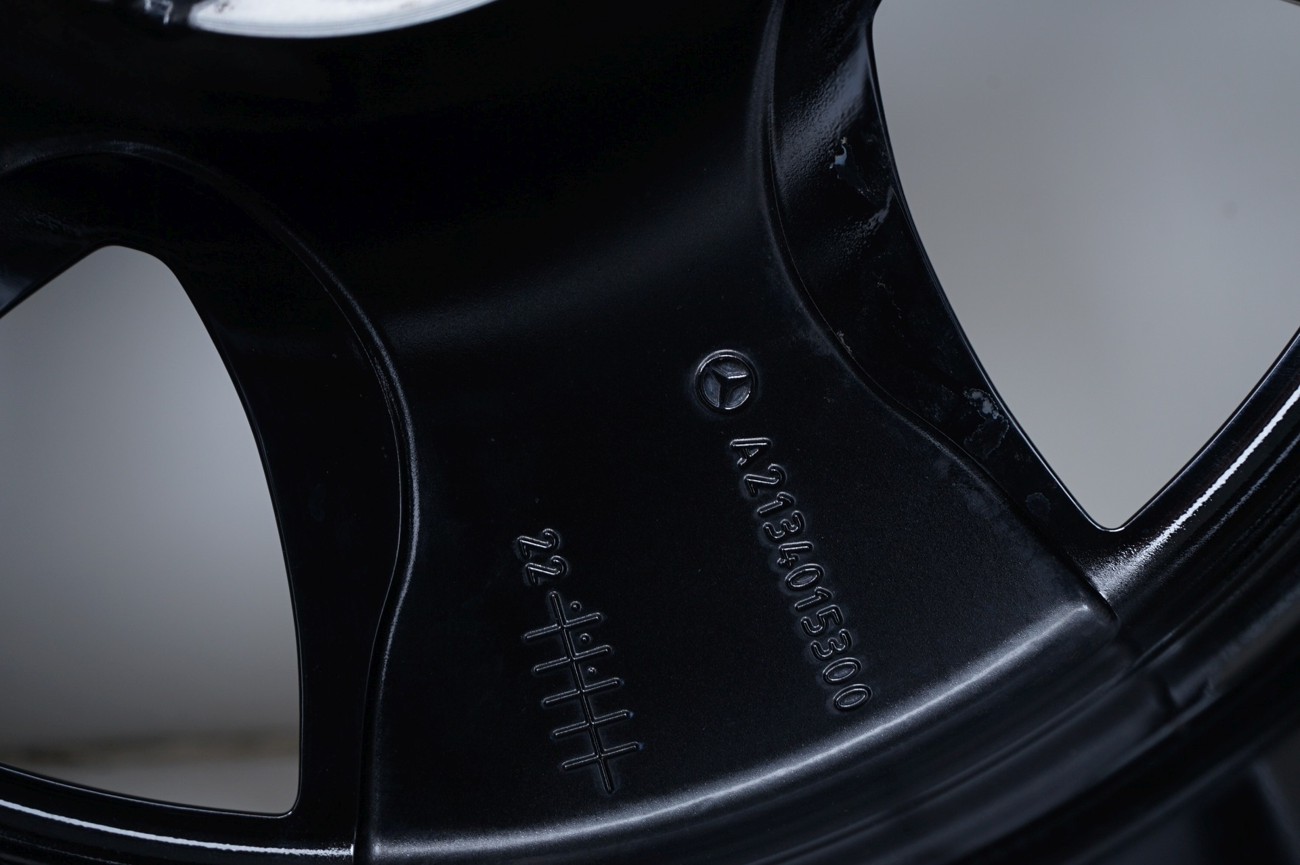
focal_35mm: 61
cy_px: 432
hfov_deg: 32.9
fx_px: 2201
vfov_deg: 22.2
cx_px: 650
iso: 250
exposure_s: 1/100
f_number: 7.1
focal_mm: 61
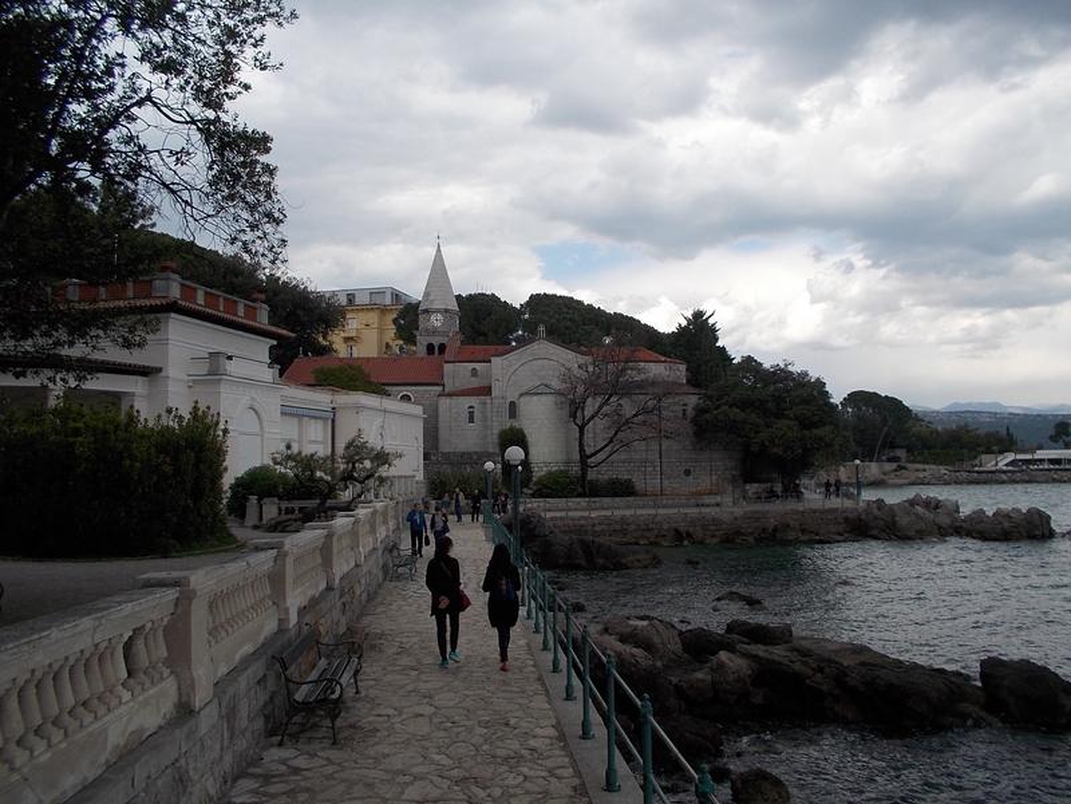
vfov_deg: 48.2
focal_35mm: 29
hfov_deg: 61.7
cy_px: 402
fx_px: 897
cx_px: 536
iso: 80
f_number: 3.3
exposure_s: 1/640
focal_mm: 4.1
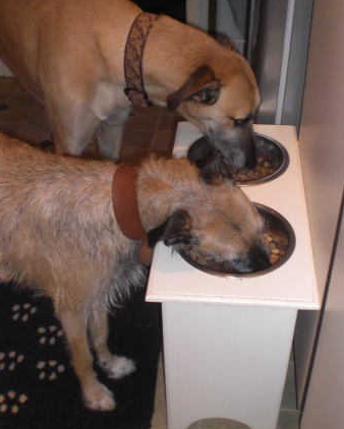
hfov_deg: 33.4
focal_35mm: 45
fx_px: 572
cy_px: 205
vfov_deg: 41.1
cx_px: 182
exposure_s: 1/60
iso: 200
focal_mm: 6.3
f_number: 3.1
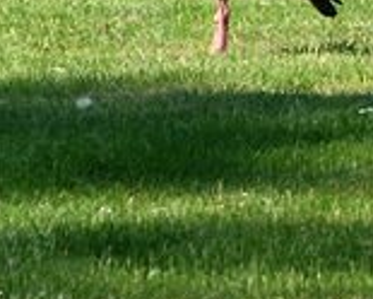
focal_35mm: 1311
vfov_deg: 1.2
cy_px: -92
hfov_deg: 1.5
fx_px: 14473
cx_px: 686
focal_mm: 58.4
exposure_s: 1/200
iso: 80
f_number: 4.1
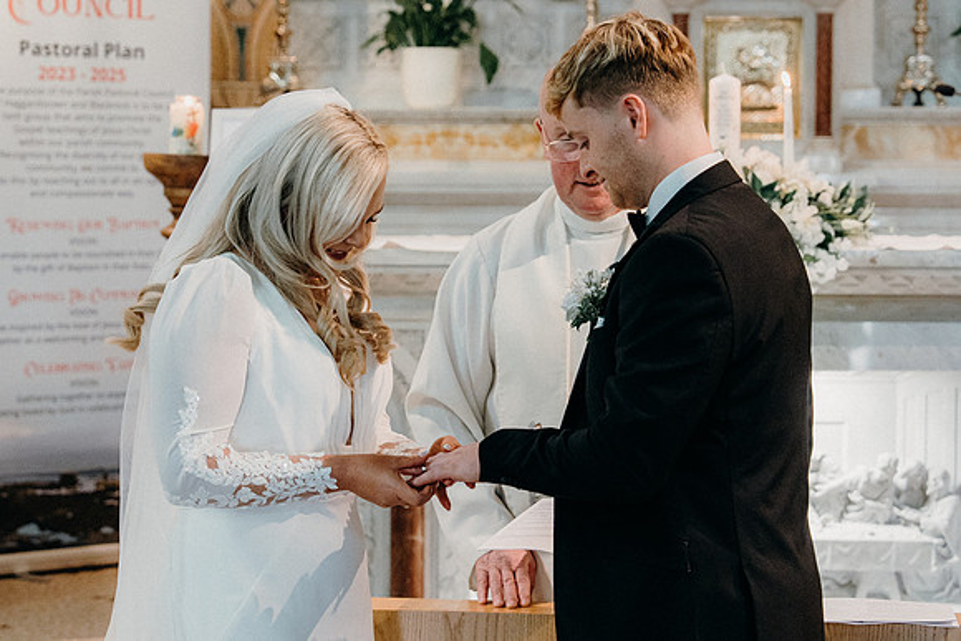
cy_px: 320
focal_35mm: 97
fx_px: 2590
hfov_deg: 21.0
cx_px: 480
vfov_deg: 14.1
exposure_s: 1/160
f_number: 3.5
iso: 4000
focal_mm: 65
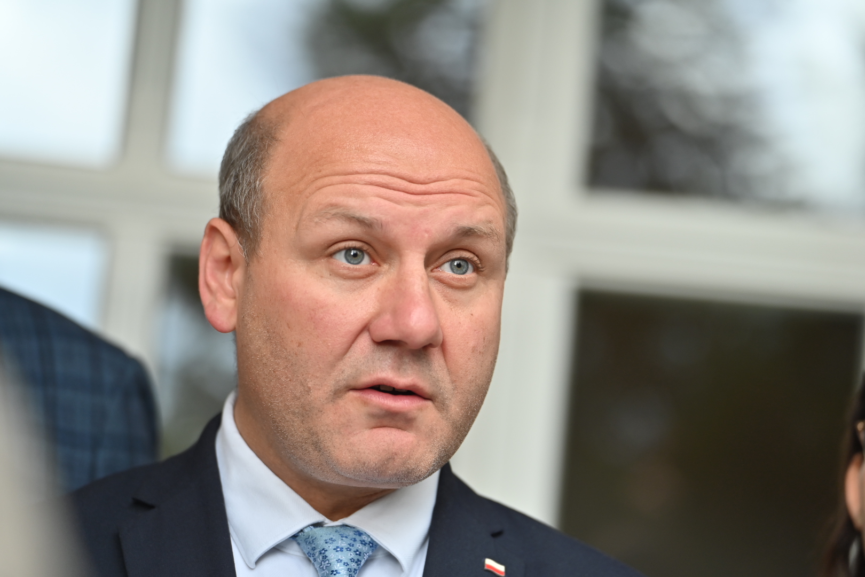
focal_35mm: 125
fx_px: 3003
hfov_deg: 16.4
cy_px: 288
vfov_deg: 11.0
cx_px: 432
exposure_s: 1/250
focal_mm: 125
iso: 250
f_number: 2.8
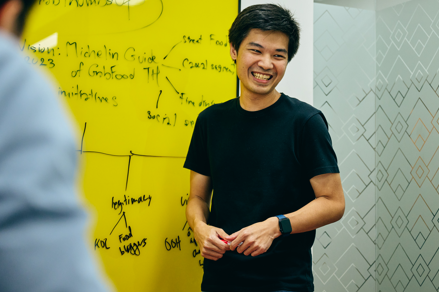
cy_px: 91
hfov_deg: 22.1
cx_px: 234
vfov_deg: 14.8
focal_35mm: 92
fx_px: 1122
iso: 1250
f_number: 2.8
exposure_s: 1/320
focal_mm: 66
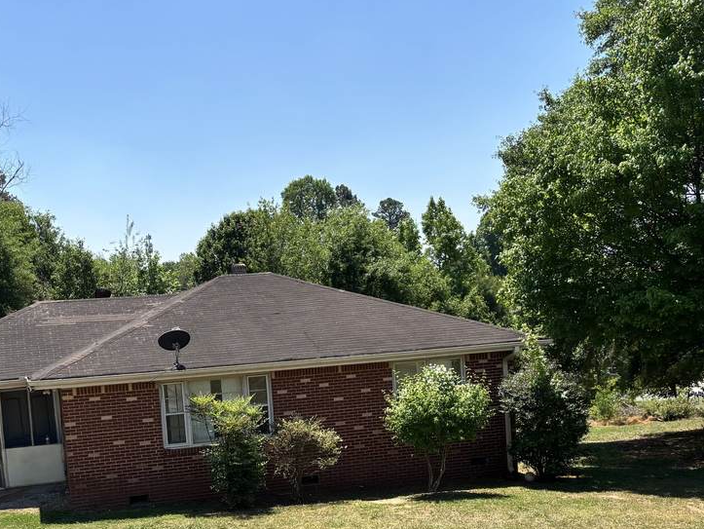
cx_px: 258
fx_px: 936
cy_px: 400
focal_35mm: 46
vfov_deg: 31.0
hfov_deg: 40.9
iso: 50
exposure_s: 1/2857
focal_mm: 5.96
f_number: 1.6
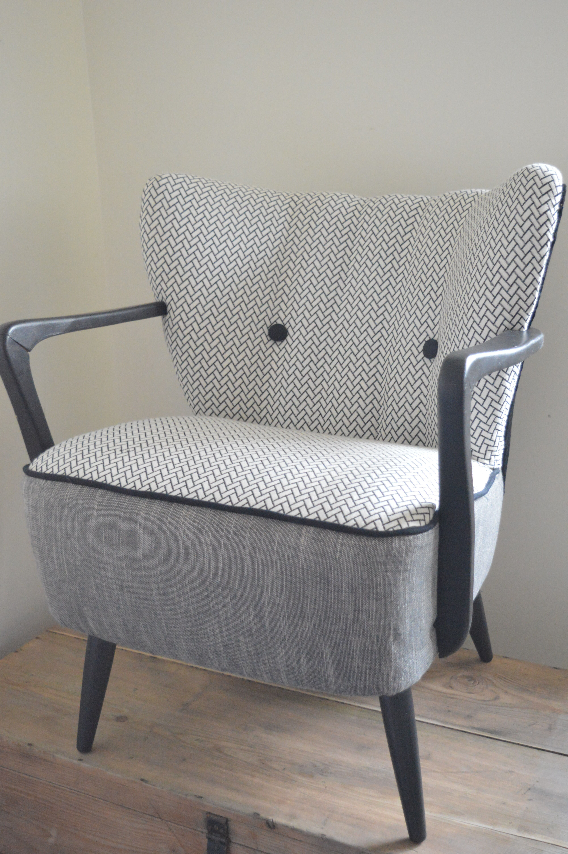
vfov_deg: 43.6
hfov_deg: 29.8
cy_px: 427
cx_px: 284
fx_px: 1067
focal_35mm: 45
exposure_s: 1/60
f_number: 4.2
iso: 3200
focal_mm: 30
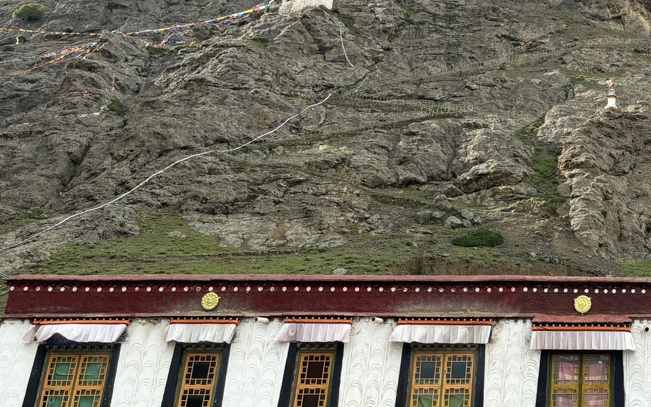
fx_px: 1029
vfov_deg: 21.5
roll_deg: -0.1
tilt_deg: +25.1
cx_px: 647
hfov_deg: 32.4
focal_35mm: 58
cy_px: -15
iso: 50
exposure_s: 1/1543
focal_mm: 5.96
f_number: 1.6
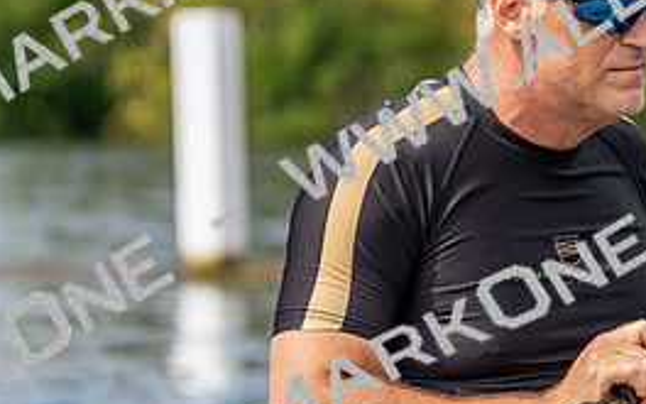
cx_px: 582
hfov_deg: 4.3
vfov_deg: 2.7
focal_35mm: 484
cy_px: 207
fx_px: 8521
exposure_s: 1/1600
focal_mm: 216
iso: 400
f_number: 5.6
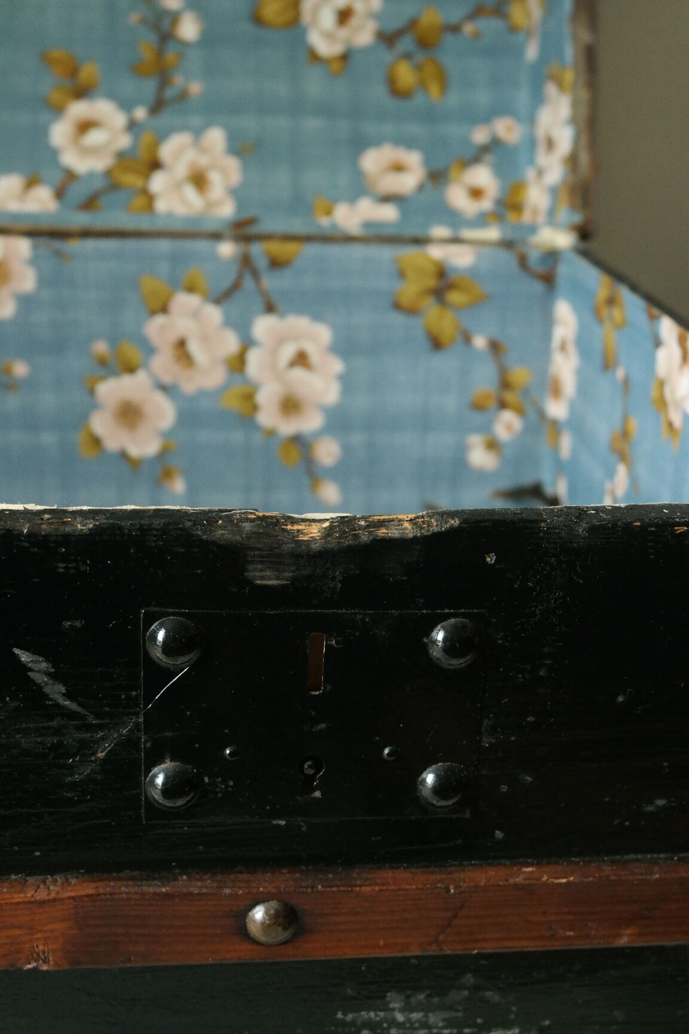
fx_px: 1521
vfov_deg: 37.5
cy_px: 517
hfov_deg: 25.5
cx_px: 344
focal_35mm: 53
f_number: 5.6
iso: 1600
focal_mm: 35
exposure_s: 1/30
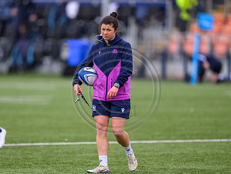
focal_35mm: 542
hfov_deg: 3.7
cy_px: 80
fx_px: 3620
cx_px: 109
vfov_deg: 2.7
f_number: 2.8
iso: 500
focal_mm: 400
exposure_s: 1/2000
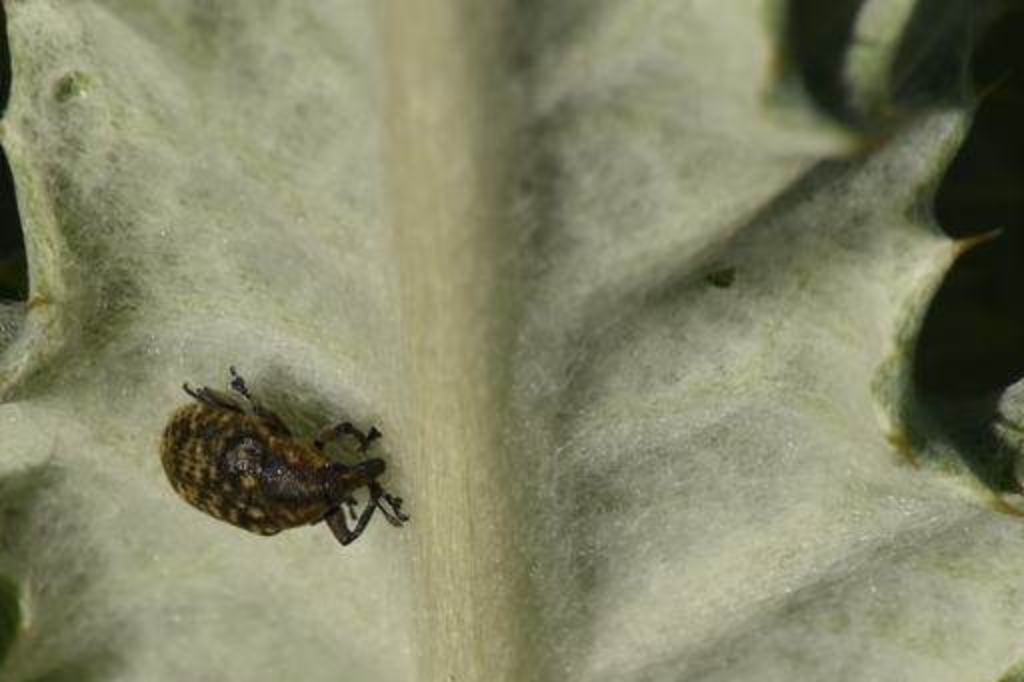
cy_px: 480
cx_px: 336
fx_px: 23998
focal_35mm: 844
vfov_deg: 1.6
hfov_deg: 2.4
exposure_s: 1/1000
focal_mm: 300
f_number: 20
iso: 400
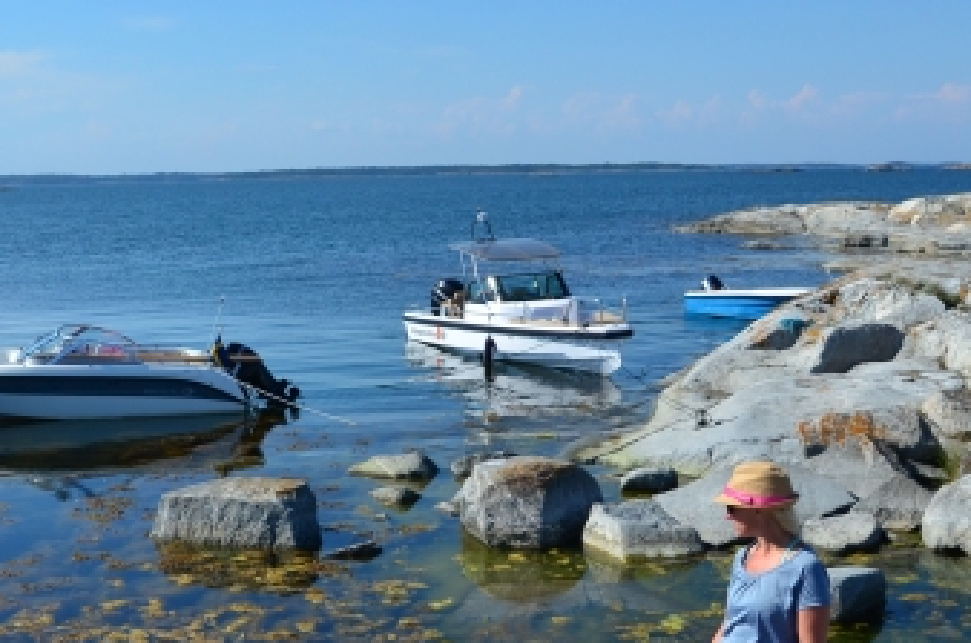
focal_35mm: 56
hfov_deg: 35.4
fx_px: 1508
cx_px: 339
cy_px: 502
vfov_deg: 23.8
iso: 200
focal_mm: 18
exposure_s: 1/640
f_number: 8
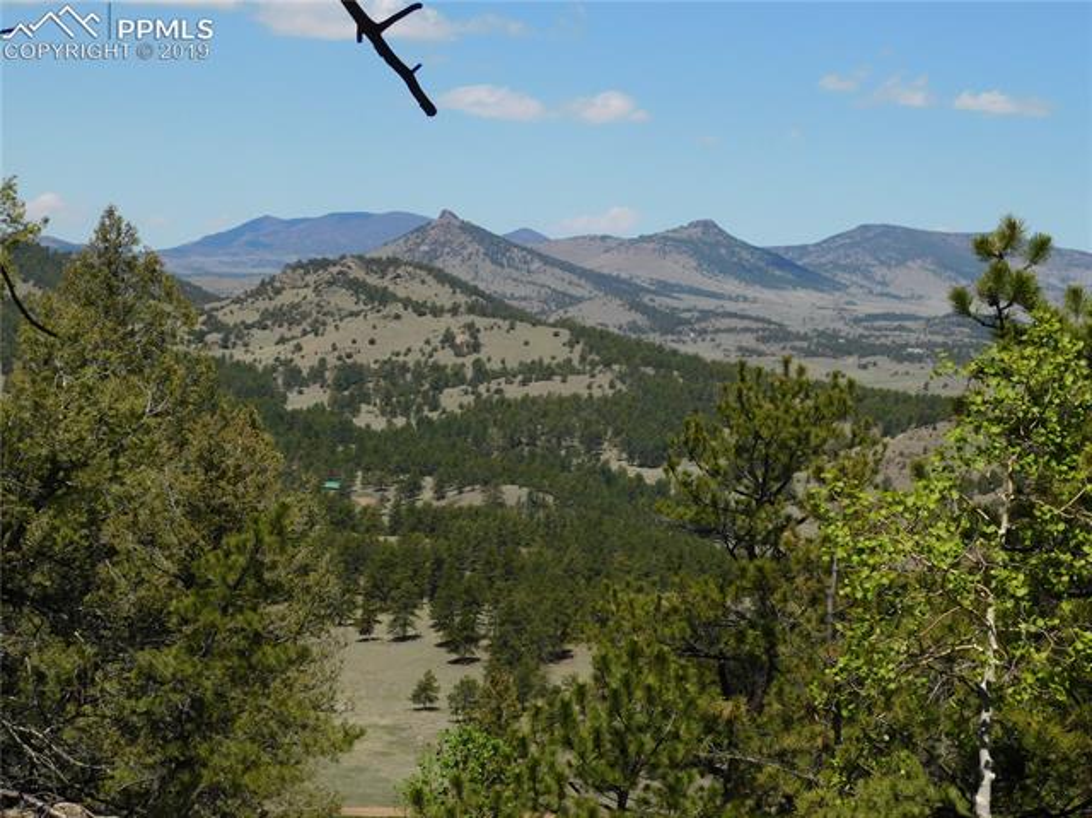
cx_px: 546
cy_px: 409
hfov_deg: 24.4
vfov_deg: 18.4
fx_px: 2522
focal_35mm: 80
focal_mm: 14.2
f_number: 4.4
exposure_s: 1/1000
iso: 125
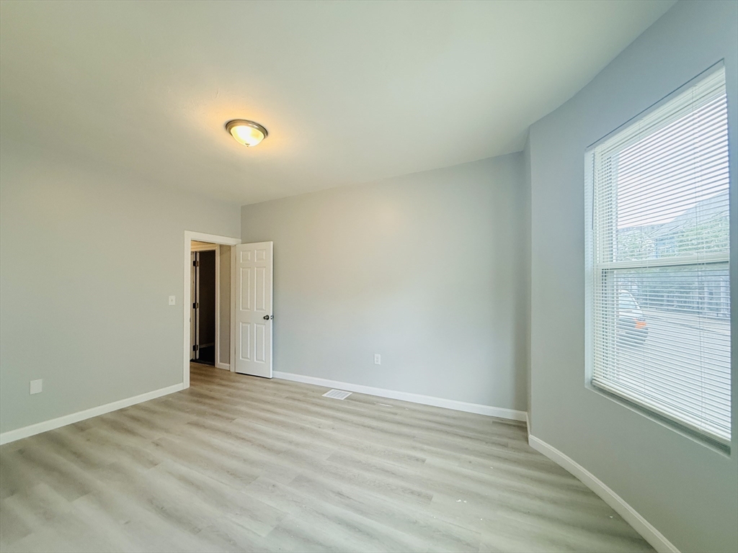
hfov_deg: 102.1
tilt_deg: +1.6
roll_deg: +0.2
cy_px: 276
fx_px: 298
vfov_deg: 85.7
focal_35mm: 14
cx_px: 369
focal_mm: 2.22
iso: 200
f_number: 2.2
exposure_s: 1/99
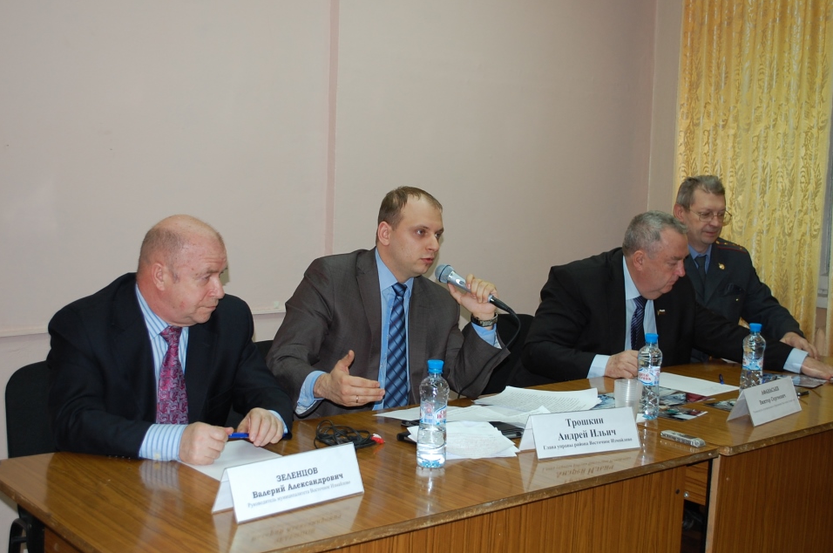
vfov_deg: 29.8
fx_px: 1039
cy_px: 263
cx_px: 413
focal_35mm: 45
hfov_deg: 43.7
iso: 400
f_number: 4.5
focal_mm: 28
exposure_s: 1/60
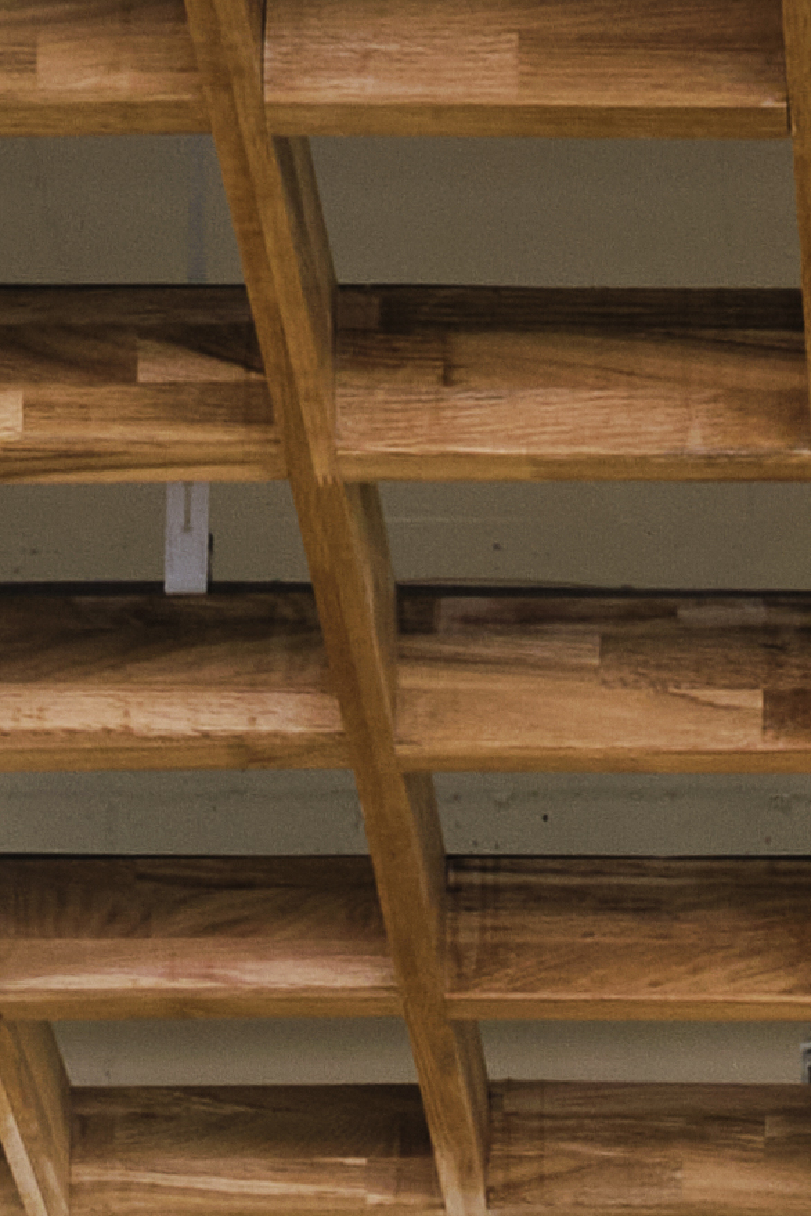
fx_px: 5677
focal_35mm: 168
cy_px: 3820
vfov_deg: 9.3
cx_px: 967
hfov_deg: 8.1
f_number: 14
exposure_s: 1/2
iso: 160
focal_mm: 16
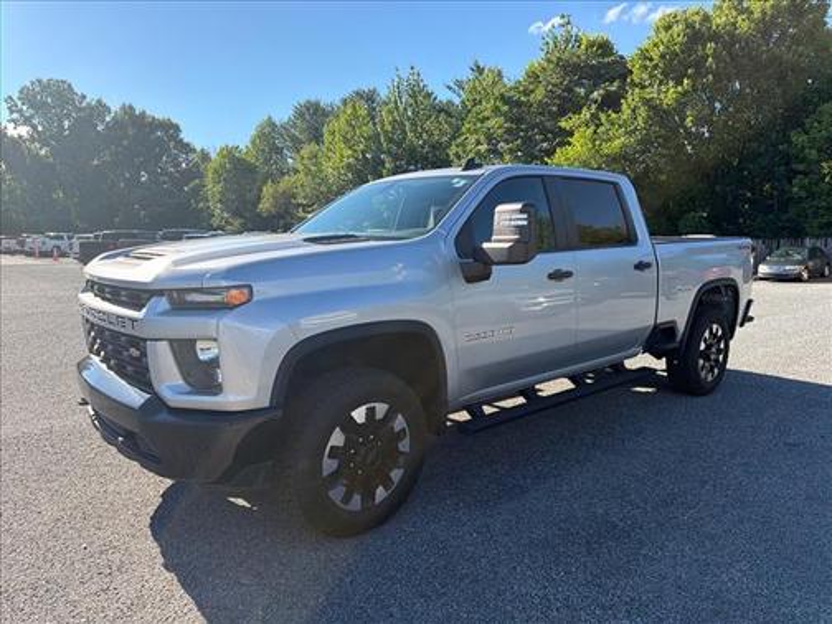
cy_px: 312
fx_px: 577
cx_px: 416
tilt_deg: -7.0
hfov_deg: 71.6
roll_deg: +0.6
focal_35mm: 24
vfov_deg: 56.8
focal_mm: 6.76
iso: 100
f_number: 1.78
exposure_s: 1/2525
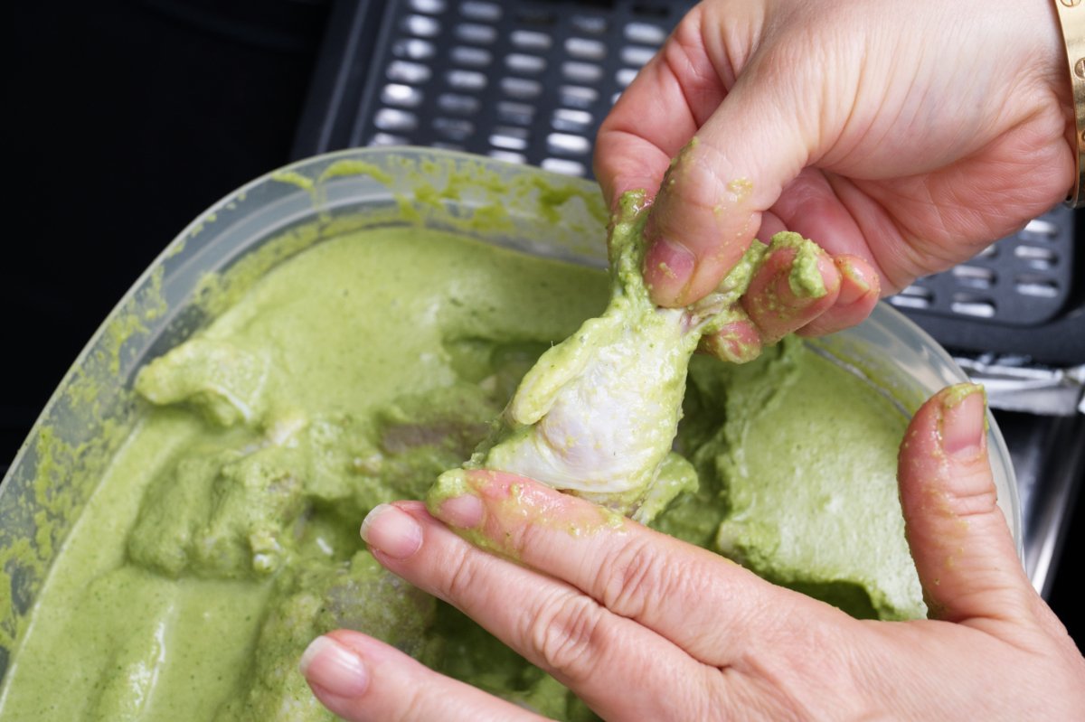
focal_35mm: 53
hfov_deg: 37.5
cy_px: 361
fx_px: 1597
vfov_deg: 25.5
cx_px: 542
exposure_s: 1/125
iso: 1000
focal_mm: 53
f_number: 8
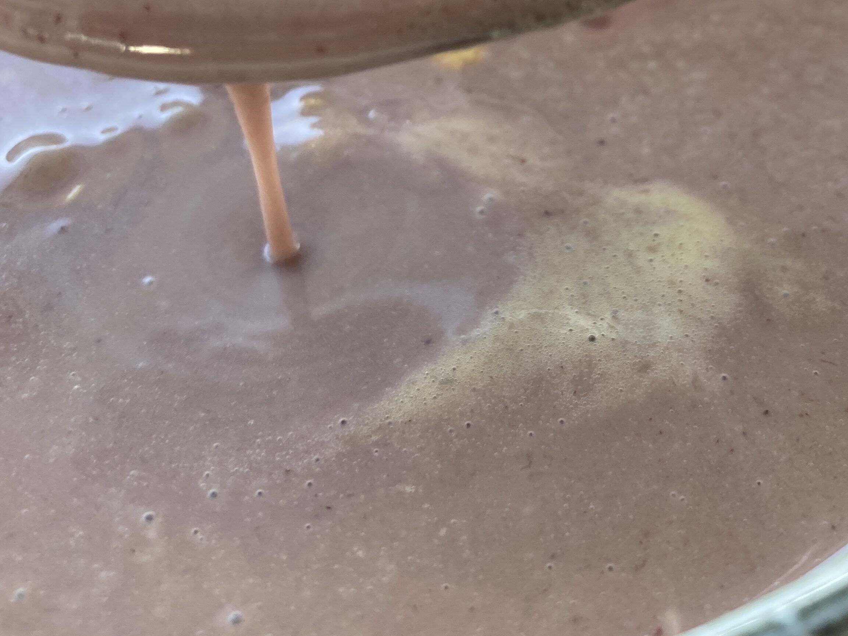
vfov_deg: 28.8
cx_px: 506
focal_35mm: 49
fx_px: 1200
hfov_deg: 38.8
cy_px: 102
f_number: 1.8
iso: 50
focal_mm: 3.99
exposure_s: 1/121
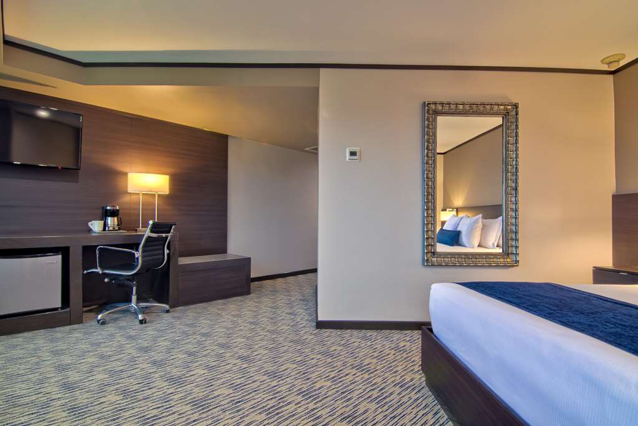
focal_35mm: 16
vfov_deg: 72.1
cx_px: 319
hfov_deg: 95.0
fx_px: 292
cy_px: 213
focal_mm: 11
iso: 100
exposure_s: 15
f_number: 18
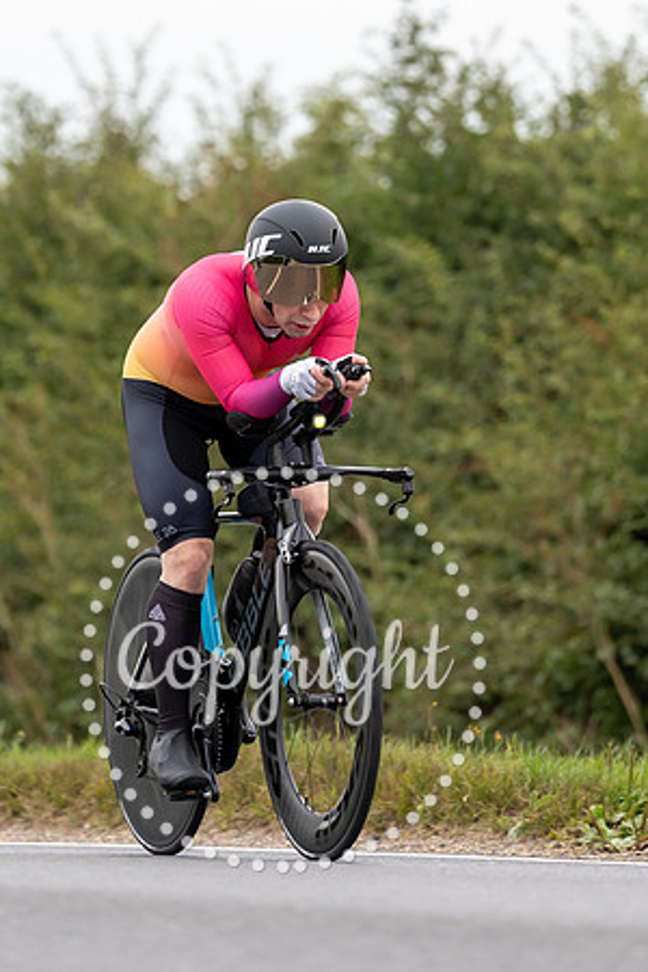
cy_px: 297
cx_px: 355
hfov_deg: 3.8
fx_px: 9685
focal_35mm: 359
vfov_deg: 5.7
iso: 500
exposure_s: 1/800
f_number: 2.8
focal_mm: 170
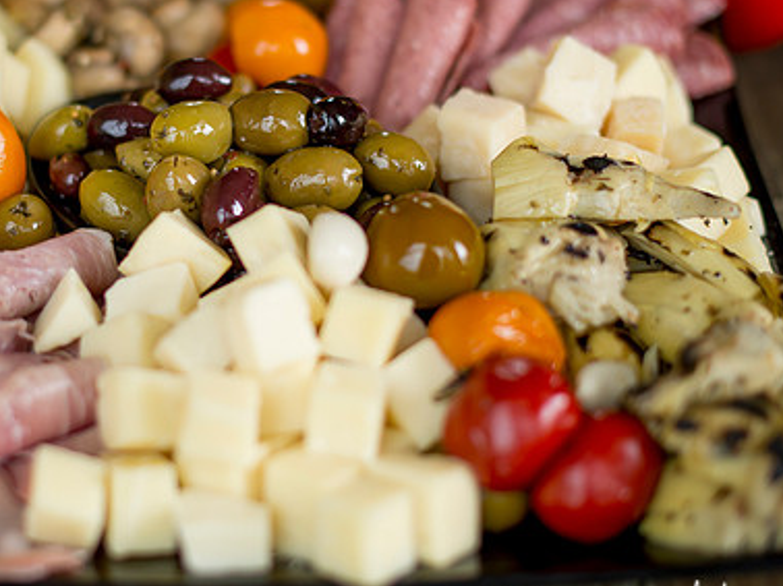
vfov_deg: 17.7
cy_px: 206
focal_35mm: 83
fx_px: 1876
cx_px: 241
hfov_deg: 23.4
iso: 400
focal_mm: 50
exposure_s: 1/1000
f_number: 2
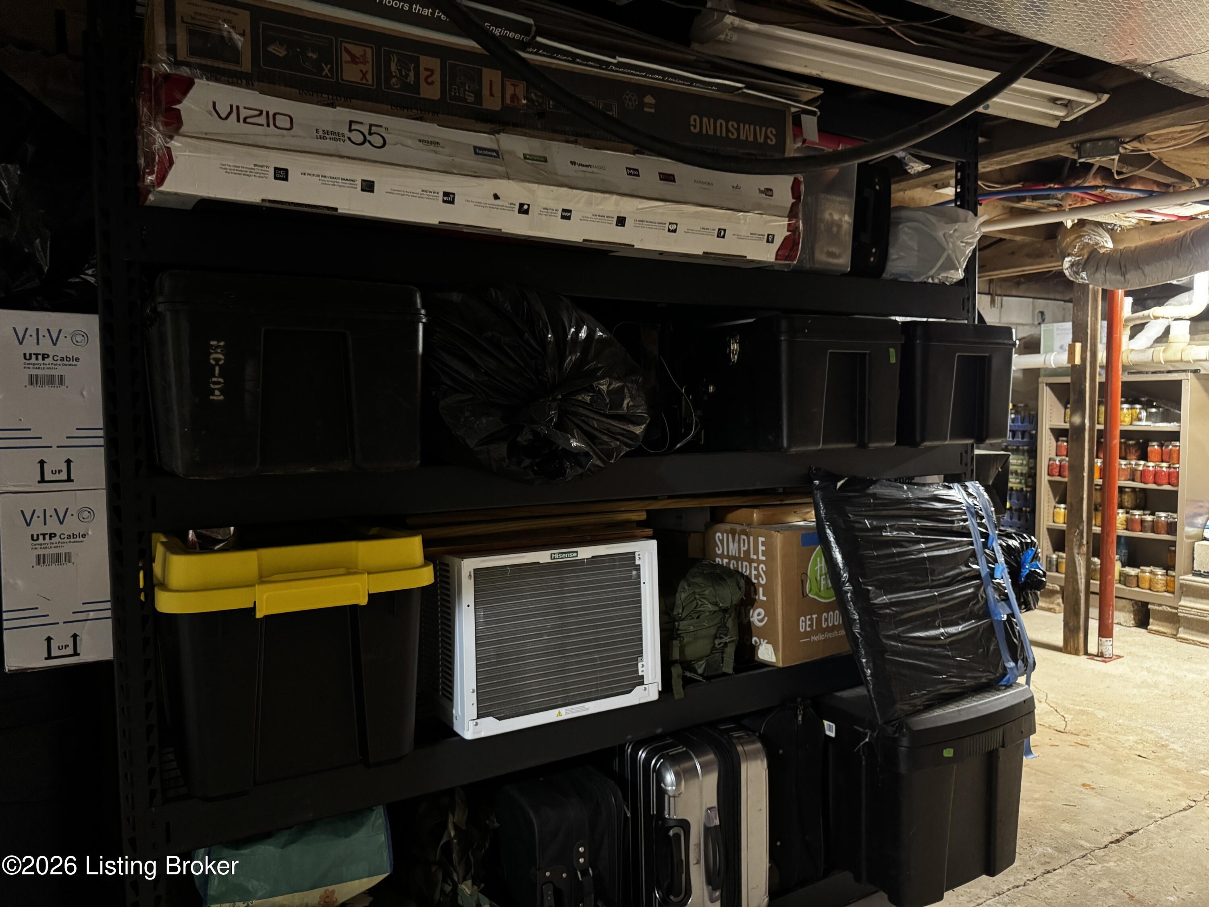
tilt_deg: -4.3
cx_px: 604
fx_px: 838
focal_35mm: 24
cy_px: 454
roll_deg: +0.5
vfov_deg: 56.8
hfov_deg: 71.6
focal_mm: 6.76
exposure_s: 1/30
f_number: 1.78
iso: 1600
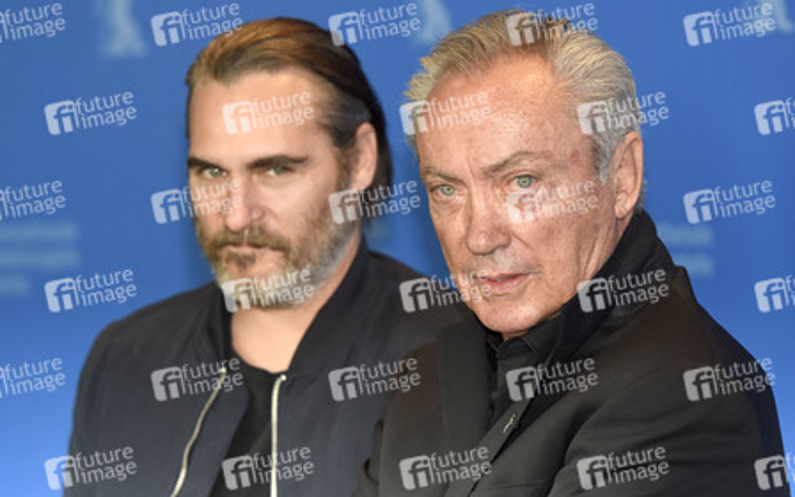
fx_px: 5330
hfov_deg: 8.5
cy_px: 247
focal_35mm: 246
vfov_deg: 5.3
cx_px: 398
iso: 640
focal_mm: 160
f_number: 3.5
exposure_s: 1/400
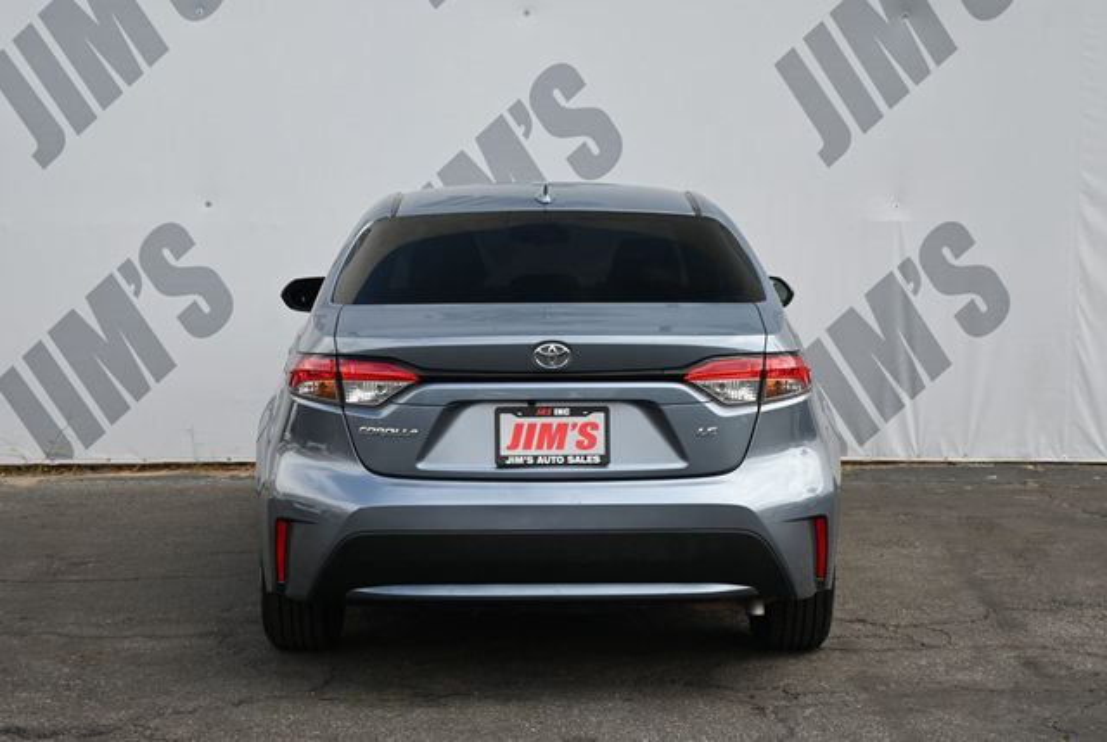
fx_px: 1940
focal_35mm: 63
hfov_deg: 31.8
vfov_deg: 21.6
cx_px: 554
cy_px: 371
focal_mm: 42
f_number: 5.6
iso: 220
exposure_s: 1/250
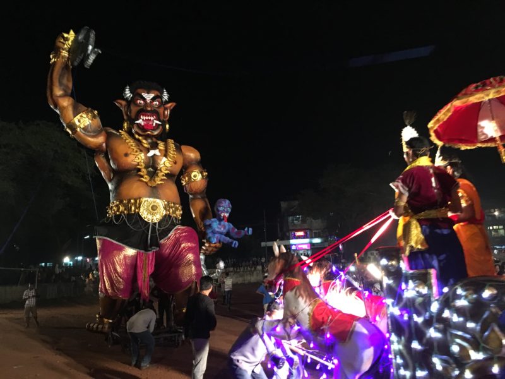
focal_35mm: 29
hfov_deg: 61.7
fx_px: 423
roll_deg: +3.5
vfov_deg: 48.2
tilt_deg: +12.2
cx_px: 252
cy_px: 190
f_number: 2.2
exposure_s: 1/17
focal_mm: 4.15
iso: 250
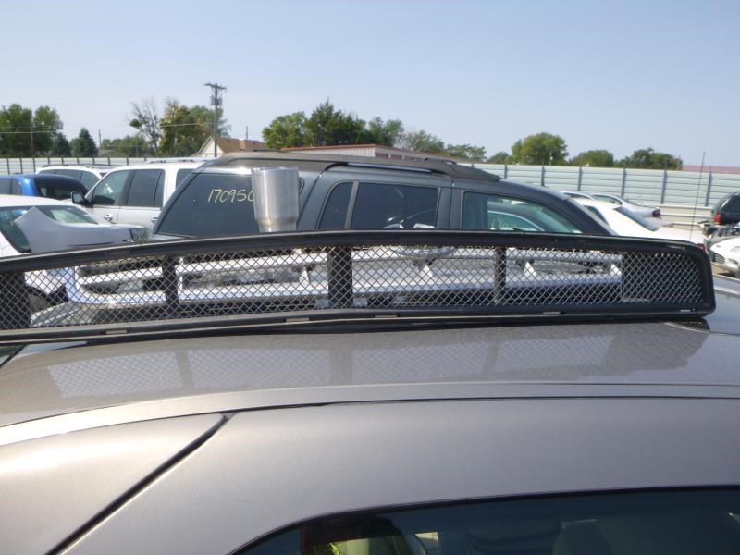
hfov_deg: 69.4
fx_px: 534
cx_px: 370
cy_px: 278
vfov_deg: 54.9
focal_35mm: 25
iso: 100
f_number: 3.9
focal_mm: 4.5
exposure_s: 1/500
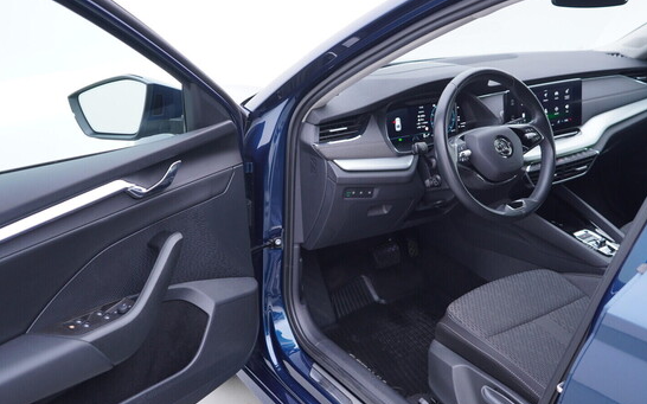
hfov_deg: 52.8
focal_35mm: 37
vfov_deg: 34.4
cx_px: 324
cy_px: 200
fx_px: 652
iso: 160
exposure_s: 1/40
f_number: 2.8
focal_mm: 24
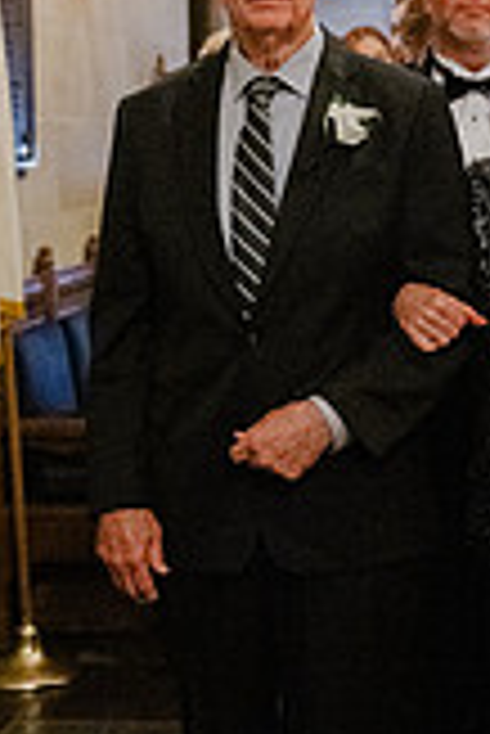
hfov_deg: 13.4
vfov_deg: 20.0
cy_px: 297
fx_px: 2078
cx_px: 409
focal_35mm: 102
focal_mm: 37
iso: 10000
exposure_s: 1/200
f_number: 2.8
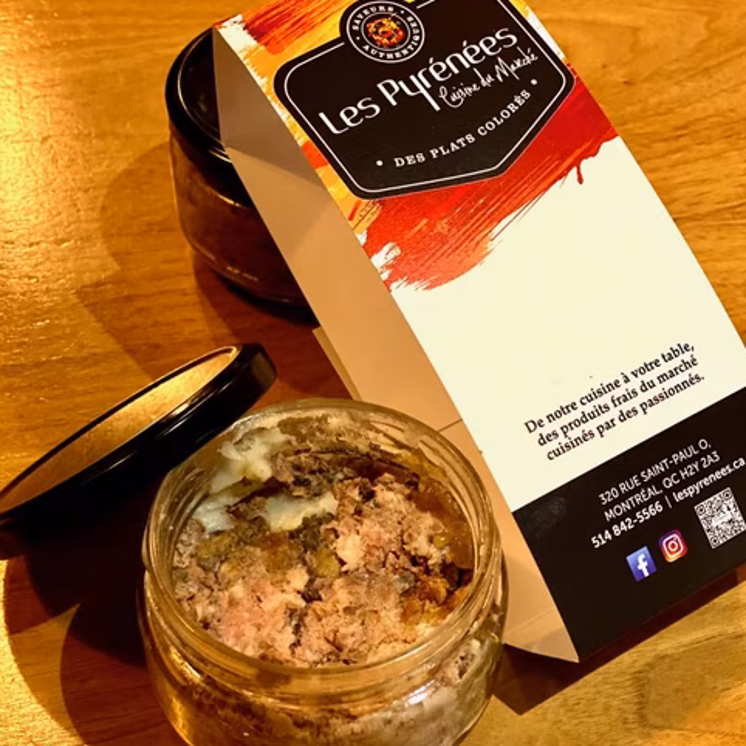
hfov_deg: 27.7
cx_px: 375
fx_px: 1512
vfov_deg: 27.7
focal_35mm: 62
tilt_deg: -48.0
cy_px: 413
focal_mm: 6
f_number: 2
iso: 400
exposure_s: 1/30
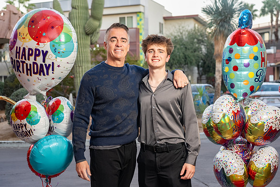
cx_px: 149
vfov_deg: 24.1
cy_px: 95
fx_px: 438
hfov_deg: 35.4
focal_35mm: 56
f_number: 4
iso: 800
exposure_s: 1/80
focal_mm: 53
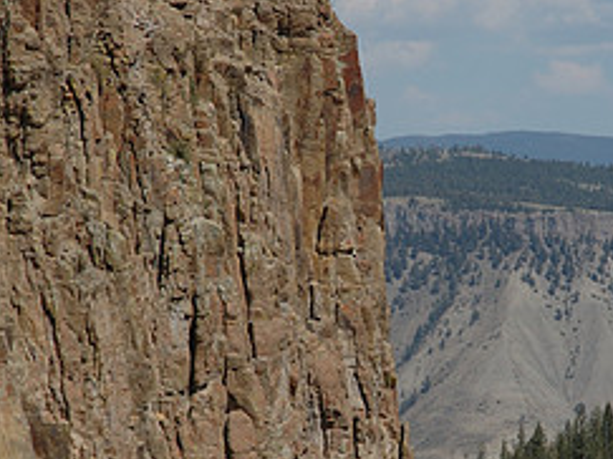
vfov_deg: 6.2
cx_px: 444
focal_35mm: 241
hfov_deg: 8.2
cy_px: 323
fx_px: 4266
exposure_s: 1/250
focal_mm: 70
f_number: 8
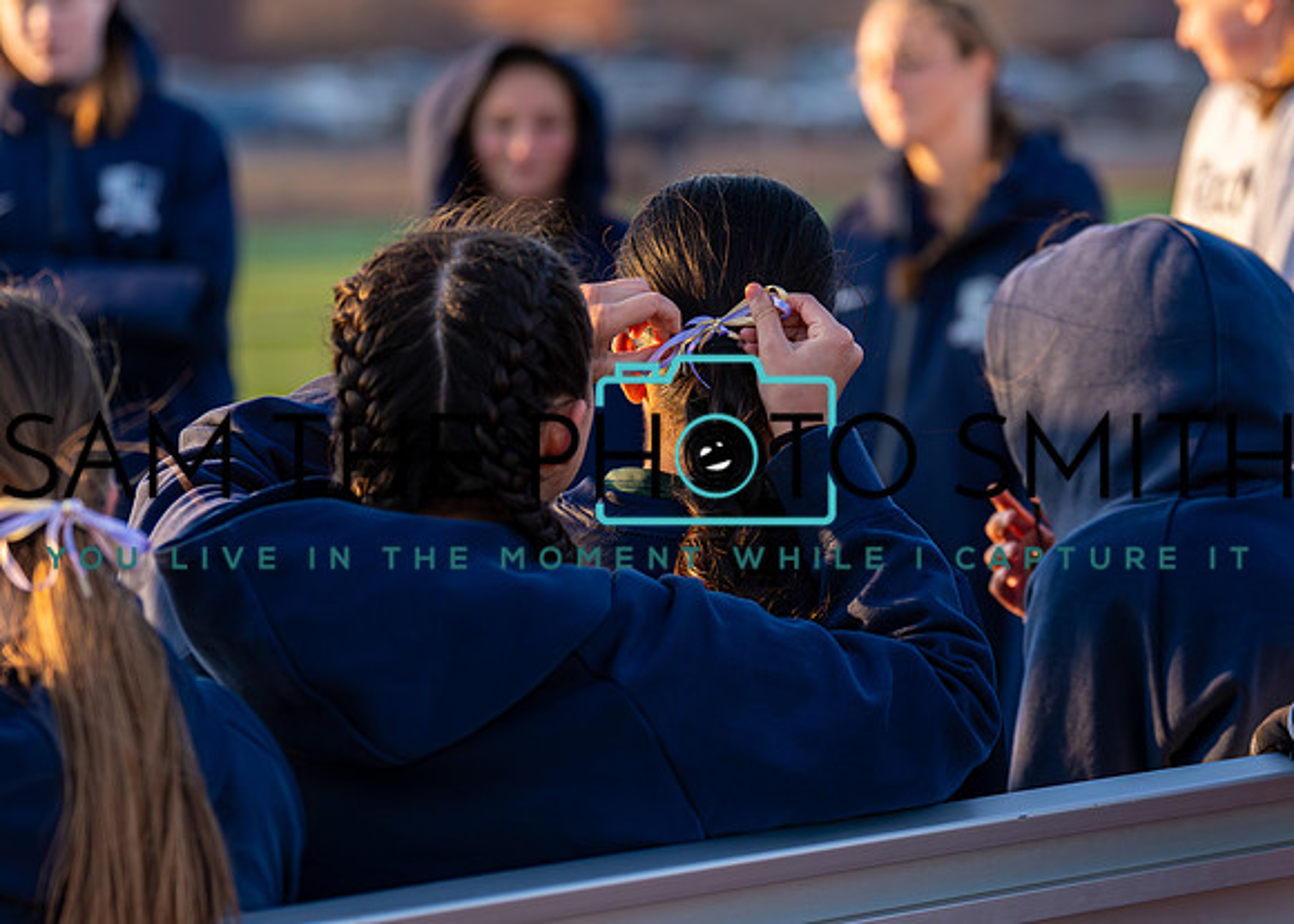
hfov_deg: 12.9
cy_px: 442
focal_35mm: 155
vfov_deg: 9.3
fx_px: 5702
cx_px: 684
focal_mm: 98
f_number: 2.8
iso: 400
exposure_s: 1/1600
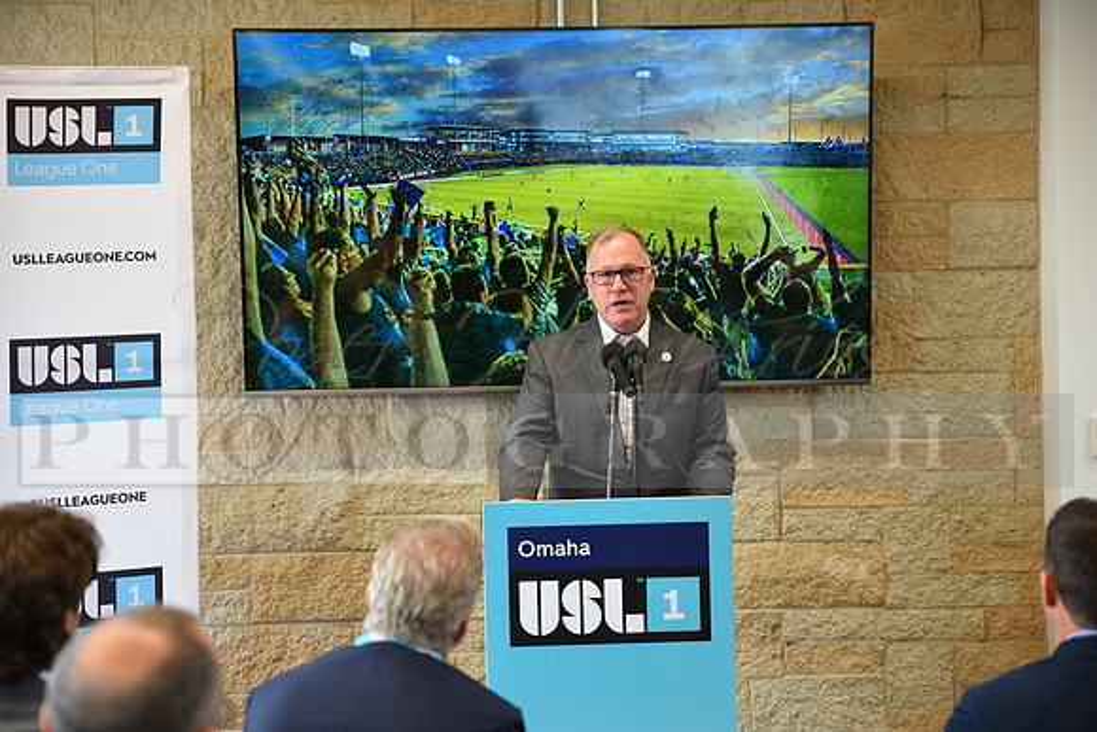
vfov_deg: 19.5
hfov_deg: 28.8
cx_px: 548
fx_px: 2133
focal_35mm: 70
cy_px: 366
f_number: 2.8
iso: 400
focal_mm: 70
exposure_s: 1/60
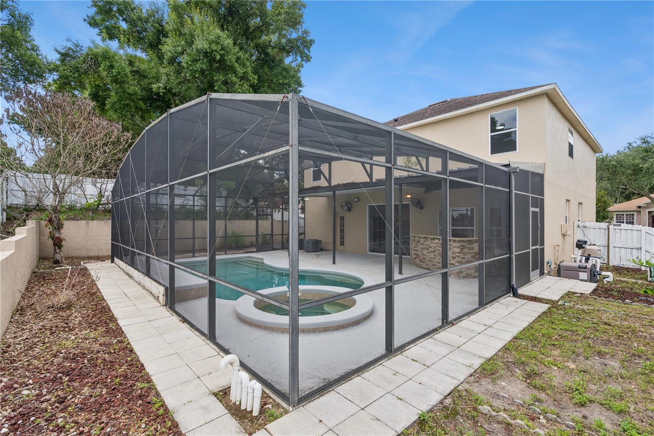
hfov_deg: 96.7
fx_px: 291
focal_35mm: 16
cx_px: 327
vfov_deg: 73.7
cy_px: 218
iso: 400
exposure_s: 1/250
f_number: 9
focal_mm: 16
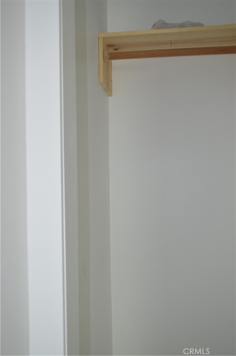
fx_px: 384
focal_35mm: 39
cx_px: 118
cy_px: 178
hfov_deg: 34.1
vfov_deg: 49.6
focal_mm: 26
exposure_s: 1/60
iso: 900
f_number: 4.2
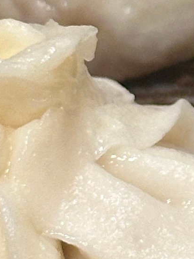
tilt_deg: -47.6
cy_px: 124
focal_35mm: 350
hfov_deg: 4.2
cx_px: 382
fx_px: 2614
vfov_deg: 5.7
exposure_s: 1/50
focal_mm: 6.86
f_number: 1.78
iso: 160
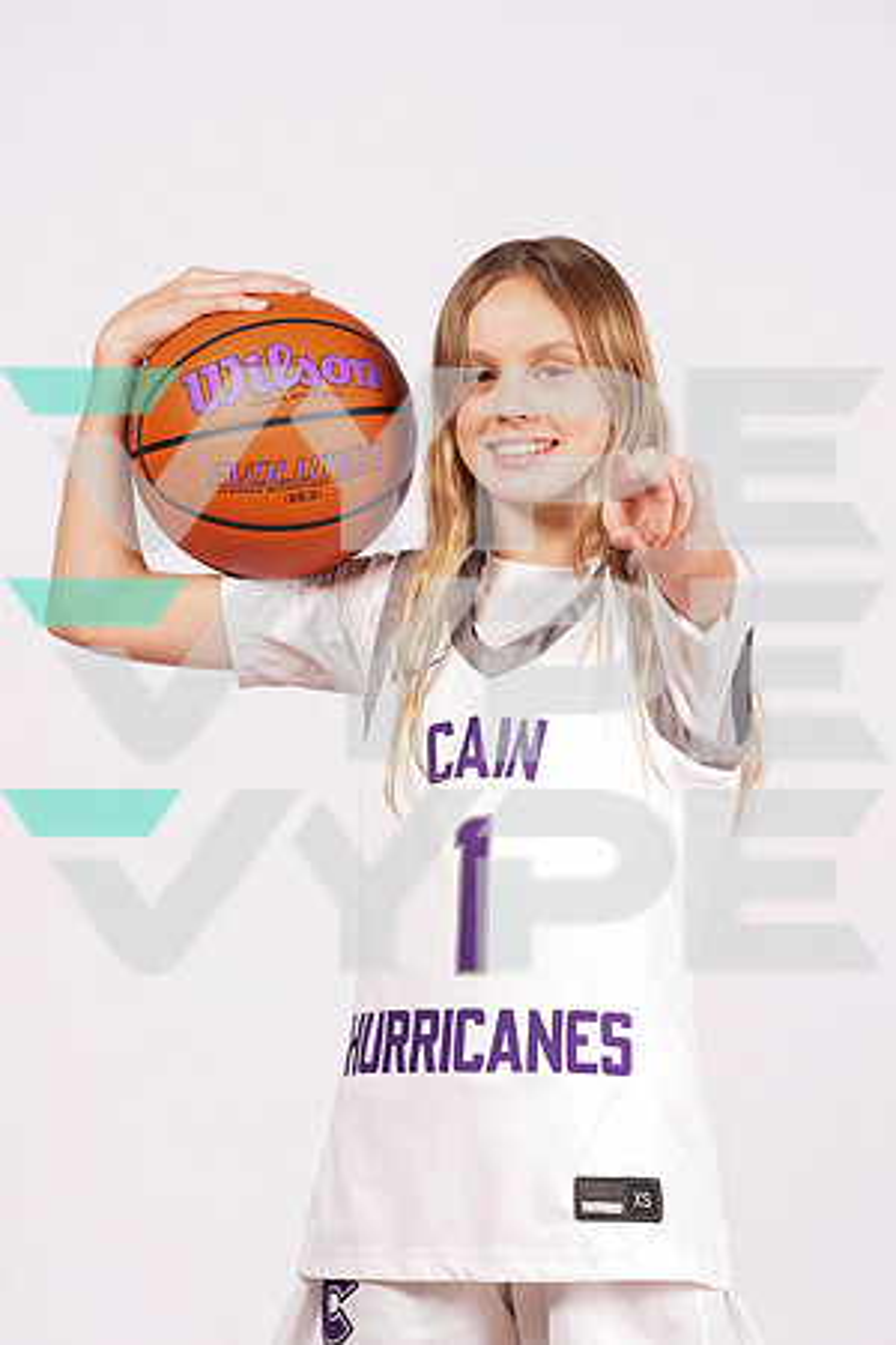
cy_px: 672
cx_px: 448
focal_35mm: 182
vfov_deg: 11.3
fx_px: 6794
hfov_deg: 7.5
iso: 320
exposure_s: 1/200
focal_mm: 182
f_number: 8
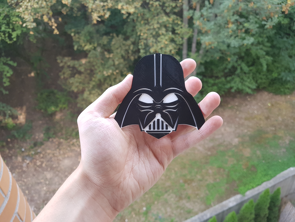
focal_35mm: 26
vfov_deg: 53.1
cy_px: 111
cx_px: 148
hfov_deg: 67.3
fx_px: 222
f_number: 1.7
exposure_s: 1/100
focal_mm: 4.2
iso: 80
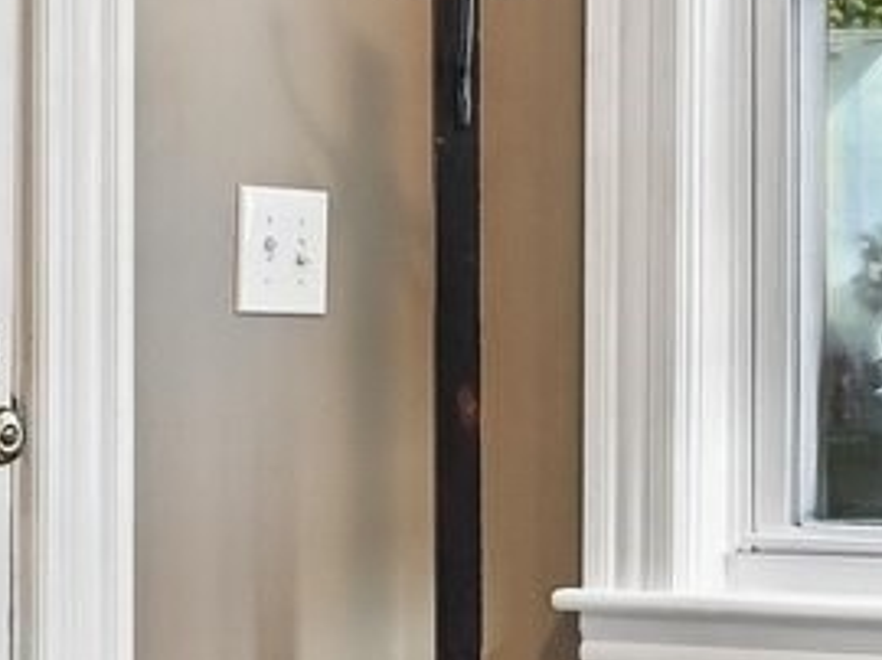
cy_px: 296
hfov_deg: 15.0
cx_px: 1235
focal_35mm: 124
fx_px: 3157
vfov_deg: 11.9
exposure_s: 1/13
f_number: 8
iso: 400
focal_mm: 17
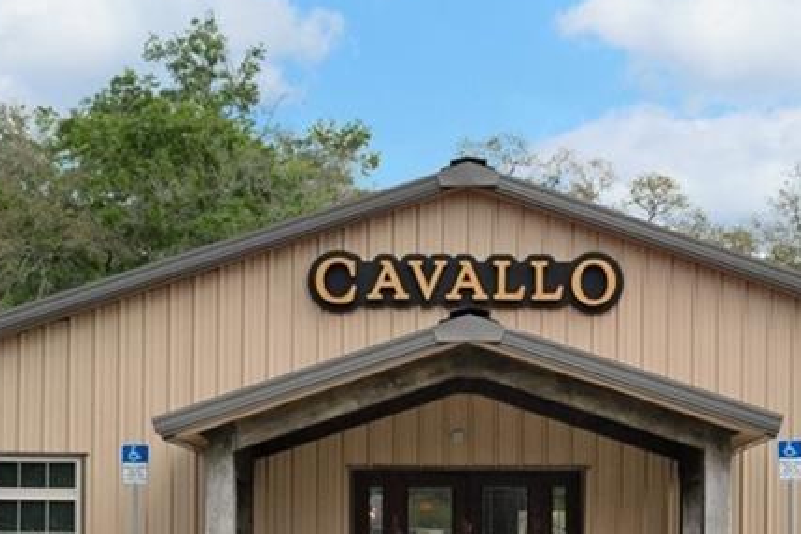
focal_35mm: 112
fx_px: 2492
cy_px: 607
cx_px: 450
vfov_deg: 12.0
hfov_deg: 18.3
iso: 640
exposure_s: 1/125
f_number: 8
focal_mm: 30
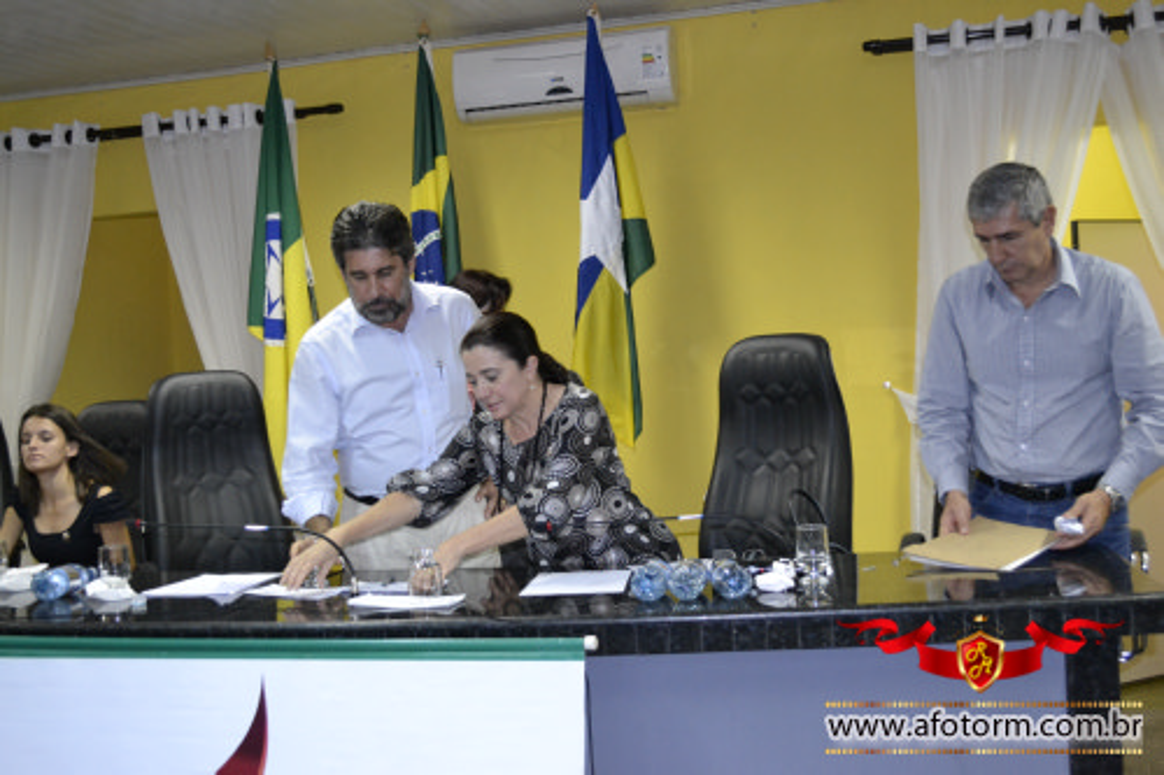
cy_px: 388
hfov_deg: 45.0
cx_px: 582
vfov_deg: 30.8
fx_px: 1406
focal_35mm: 44
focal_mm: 29
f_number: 4.5
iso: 2200
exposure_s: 1/60
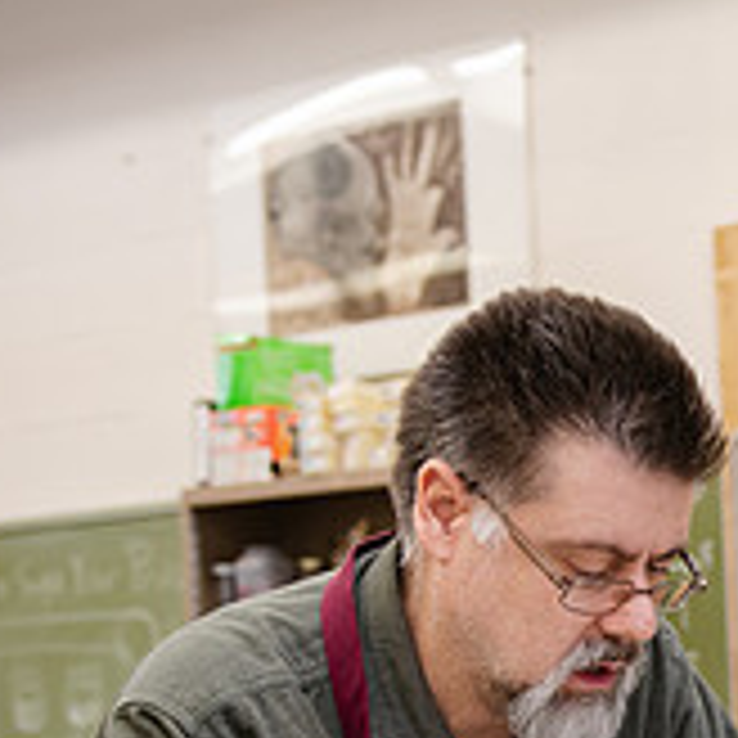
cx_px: 914
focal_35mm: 96
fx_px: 2316
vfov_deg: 17.6
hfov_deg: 17.2
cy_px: 772
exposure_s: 1/160
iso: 400
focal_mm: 32
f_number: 3.2
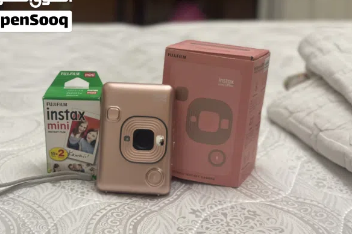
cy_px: 119
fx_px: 714
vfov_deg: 18.7
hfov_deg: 27.7
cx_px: 163
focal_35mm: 73
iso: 320
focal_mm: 7.5
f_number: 2.2
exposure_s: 1/33
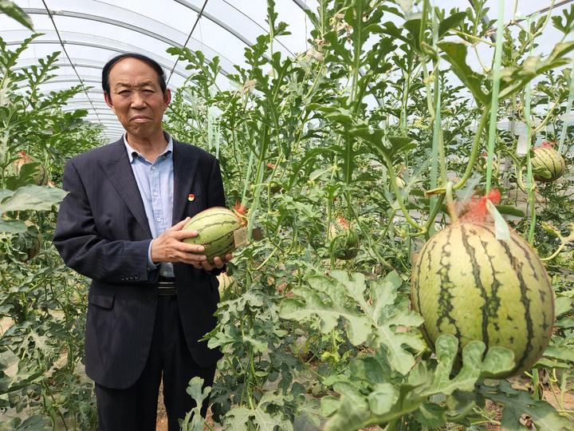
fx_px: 381
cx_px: 287
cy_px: 216
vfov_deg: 58.9
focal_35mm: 23
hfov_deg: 73.9
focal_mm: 5.4
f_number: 1.8
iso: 20
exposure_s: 1/927
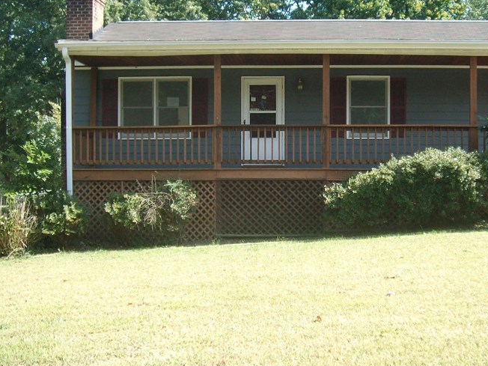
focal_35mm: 55
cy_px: 189
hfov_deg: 34.7
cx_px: 317
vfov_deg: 26.6
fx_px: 775
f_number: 2.8
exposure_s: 1/245
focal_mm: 5.8
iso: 80
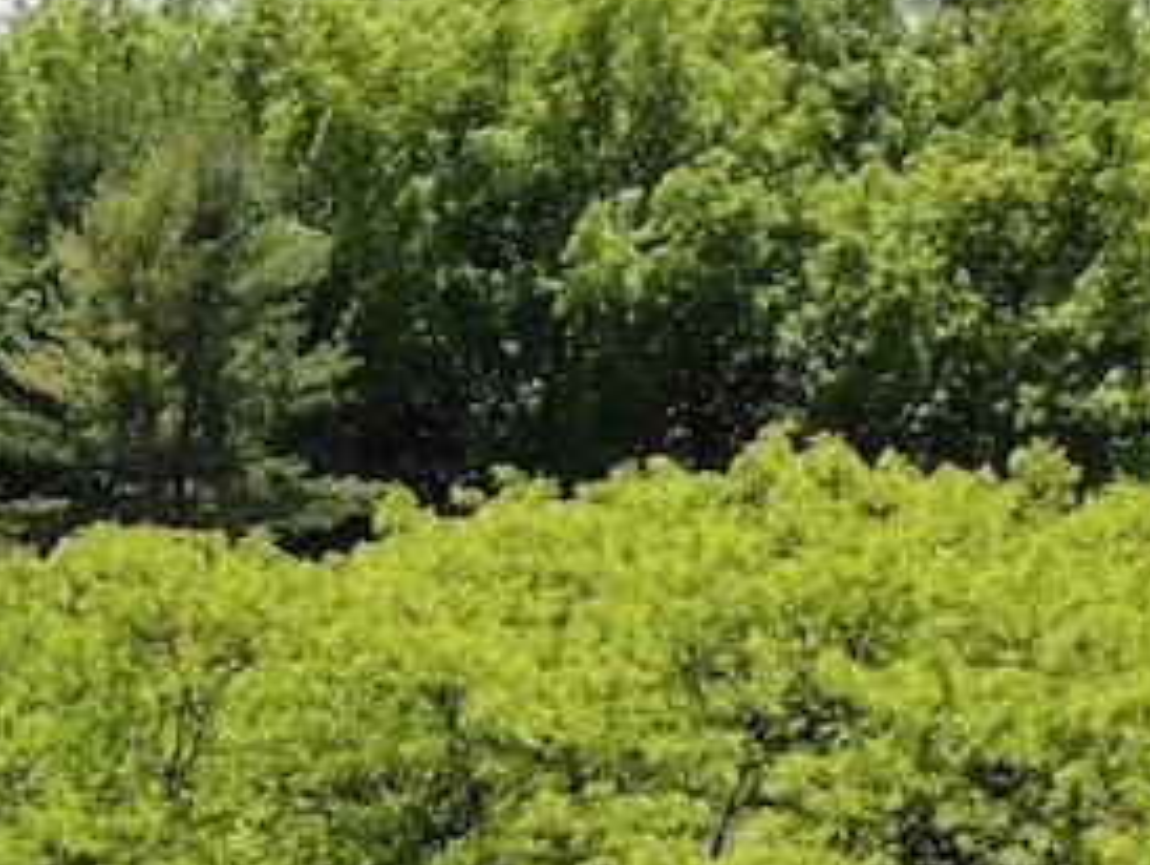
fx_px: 3724
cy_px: 1814
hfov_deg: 15.1
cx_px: -944
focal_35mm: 112
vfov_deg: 11.7
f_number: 2.8
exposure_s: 1/561
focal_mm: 4.5
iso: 100
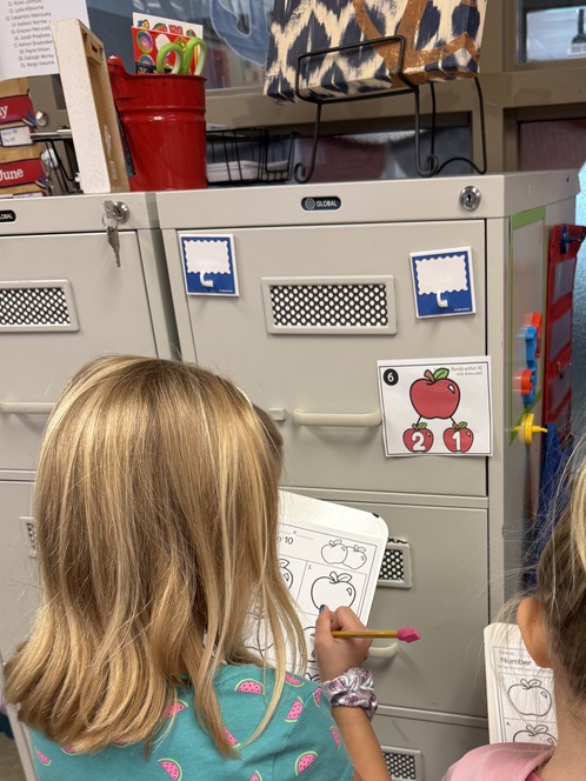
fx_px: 835
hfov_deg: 38.1
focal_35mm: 37
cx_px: 406
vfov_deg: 48.4
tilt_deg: -24.8
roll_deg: +1.3
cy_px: 579
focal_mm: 6.76
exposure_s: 1/60
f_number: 1.78
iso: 125
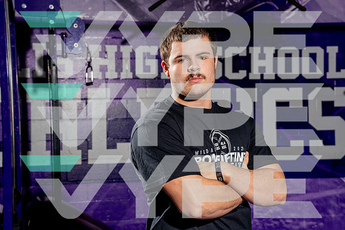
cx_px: 172
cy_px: 115
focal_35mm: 70
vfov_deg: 19.5
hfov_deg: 28.8
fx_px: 671
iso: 100
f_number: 8
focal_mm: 70
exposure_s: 1/250
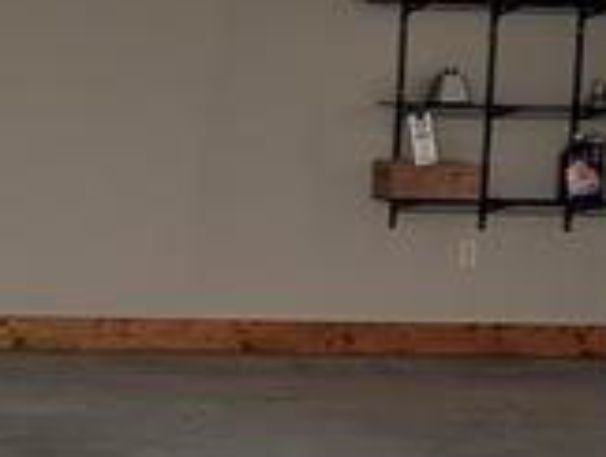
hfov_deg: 12.9
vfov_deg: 9.8
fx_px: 2647
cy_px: 464
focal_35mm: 151
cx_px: -11
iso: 21
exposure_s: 1/101
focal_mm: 6.9
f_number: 1.68
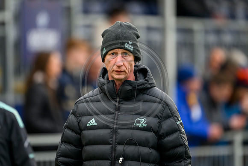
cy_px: 83
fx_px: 3858
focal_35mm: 560
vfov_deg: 2.5
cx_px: 124
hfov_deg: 3.7
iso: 3200
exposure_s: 1/1000
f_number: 4
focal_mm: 560
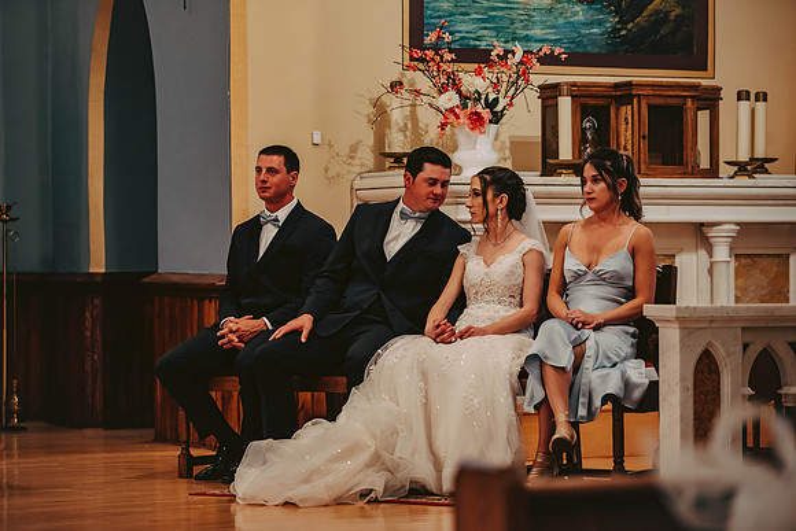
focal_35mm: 122
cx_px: 398
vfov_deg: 11.2
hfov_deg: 16.8
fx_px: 2698
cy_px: 266
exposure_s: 1/80
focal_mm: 122
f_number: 2.8
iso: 800
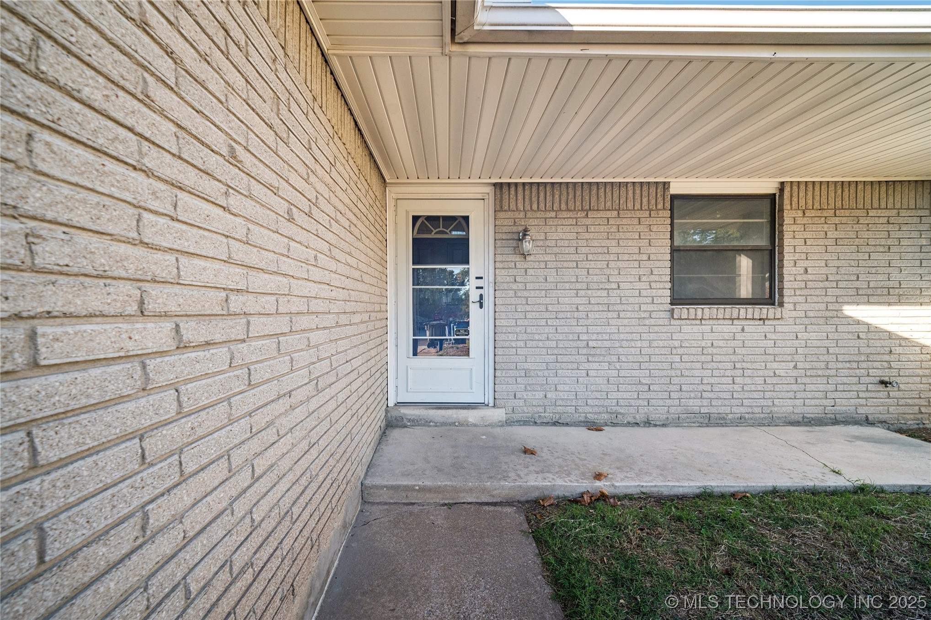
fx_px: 362
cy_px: 310
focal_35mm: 14
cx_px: 466
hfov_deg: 104.3
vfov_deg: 81.2
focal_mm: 14
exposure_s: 1/125
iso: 640
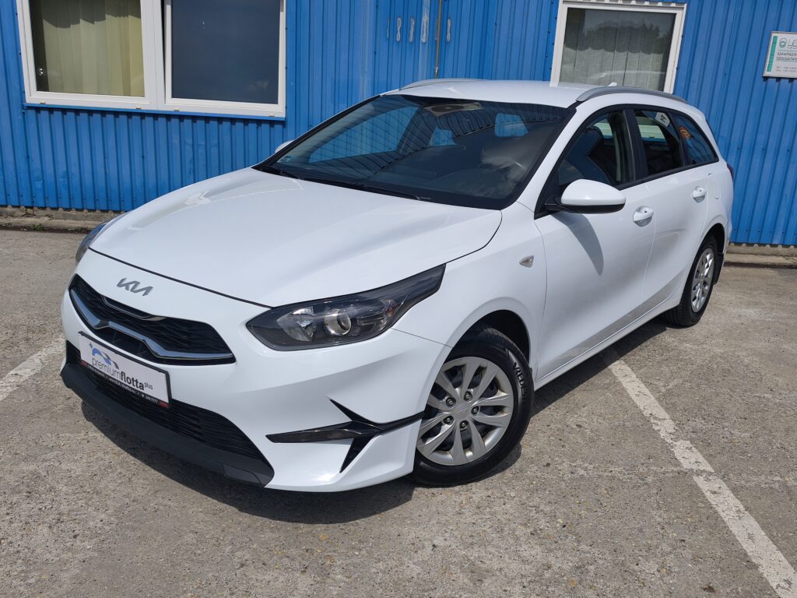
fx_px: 714
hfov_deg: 58.4
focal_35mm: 31
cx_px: 398
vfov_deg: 45.4
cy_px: 299
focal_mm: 6.57
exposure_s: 1/6658
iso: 50
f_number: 1.6
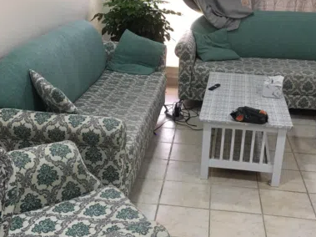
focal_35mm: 49
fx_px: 447
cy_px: 129
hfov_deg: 38.9
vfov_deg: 29.6
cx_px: 162
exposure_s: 1/17
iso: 50
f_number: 2.2
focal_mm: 4.15
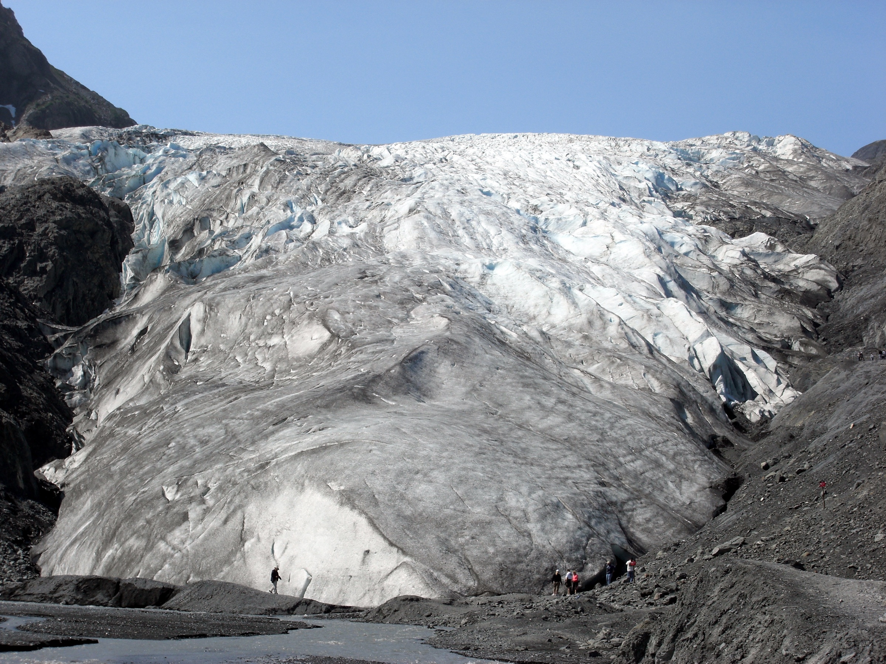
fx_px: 2048
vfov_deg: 18.4
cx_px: 443
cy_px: 332
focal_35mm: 80
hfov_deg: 24.4
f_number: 6
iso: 80
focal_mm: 16.6
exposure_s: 1/640
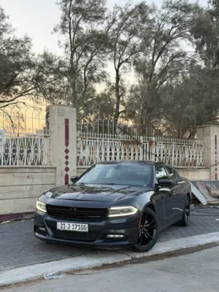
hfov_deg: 30.3
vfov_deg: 39.7
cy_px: 146
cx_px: 110
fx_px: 405
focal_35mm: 48
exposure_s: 1/196
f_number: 1.78
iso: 100
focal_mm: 6.76
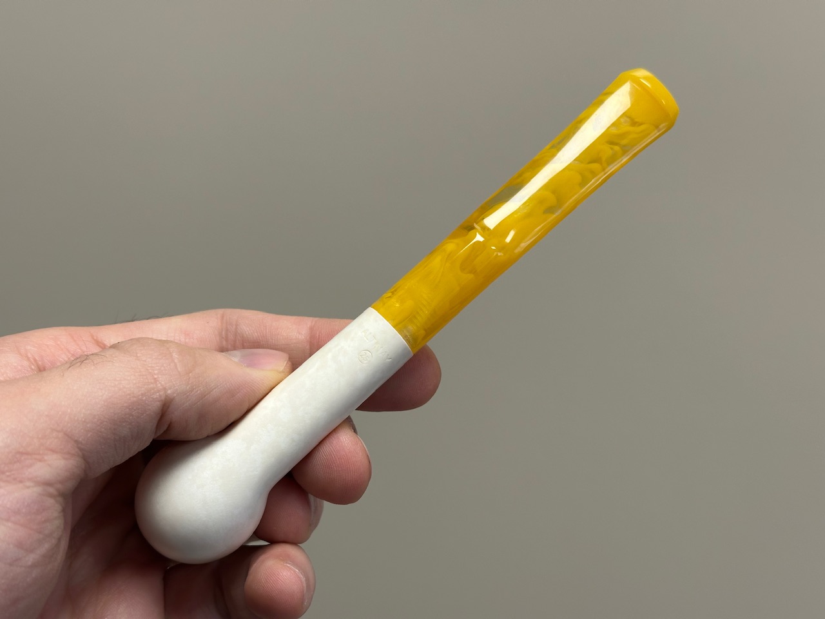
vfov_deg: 30.3
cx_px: 412
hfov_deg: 39.7
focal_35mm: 48
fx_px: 1144
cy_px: 310
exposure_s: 1/121
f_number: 1.78
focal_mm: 6.86
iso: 64
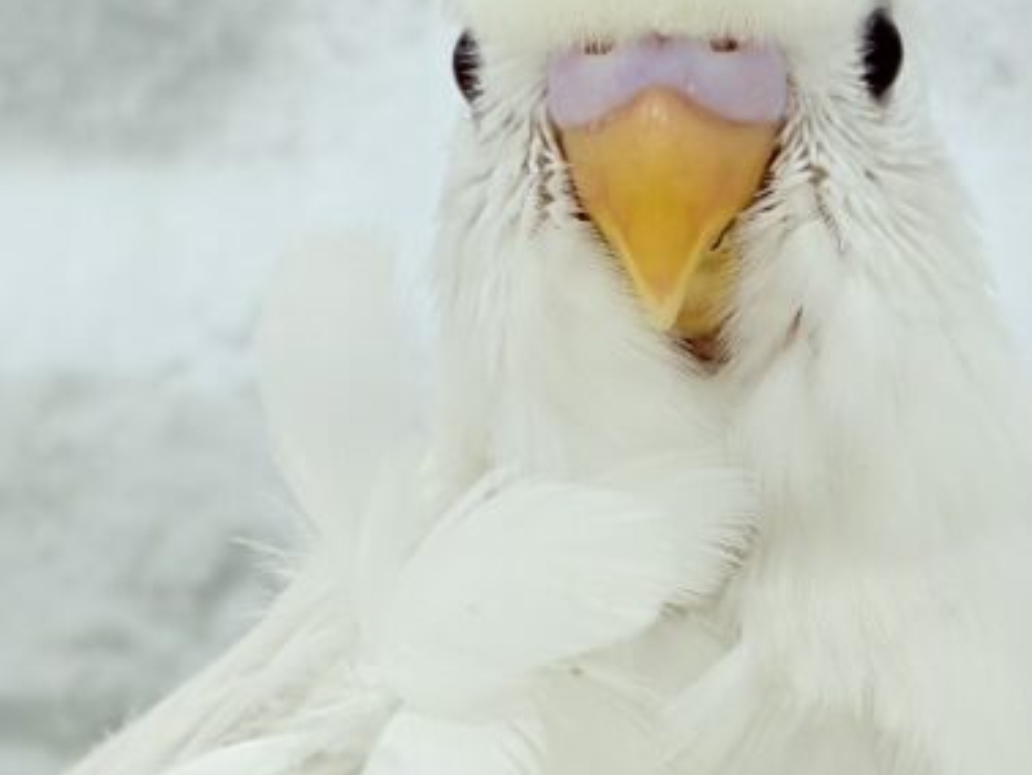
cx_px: 262
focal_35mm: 165
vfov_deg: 9.0
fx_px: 4922
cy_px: 562
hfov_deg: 11.9
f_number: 1.6
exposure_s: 1/100
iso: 40
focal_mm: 5.96
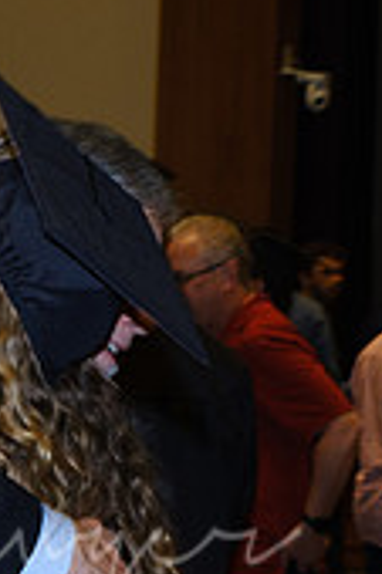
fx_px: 2855
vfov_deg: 11.4
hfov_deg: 7.6
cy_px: 544
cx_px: -115
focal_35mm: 179
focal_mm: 30.2
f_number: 5.6
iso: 800
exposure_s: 1/60
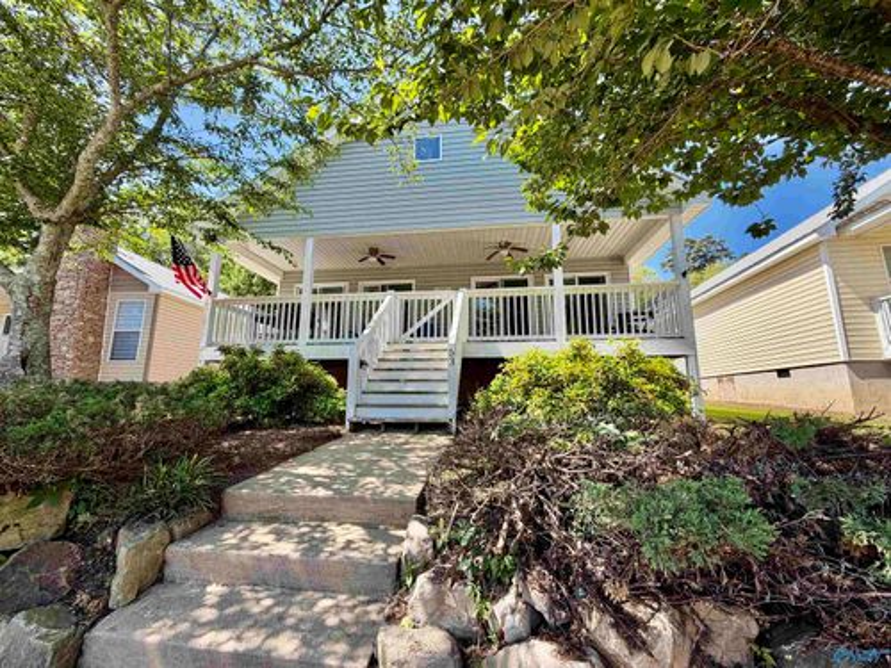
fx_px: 360
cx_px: 446
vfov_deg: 85.7
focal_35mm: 14
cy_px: 334
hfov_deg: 102.1
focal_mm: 2.22
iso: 50
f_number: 2.2
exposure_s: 1/502
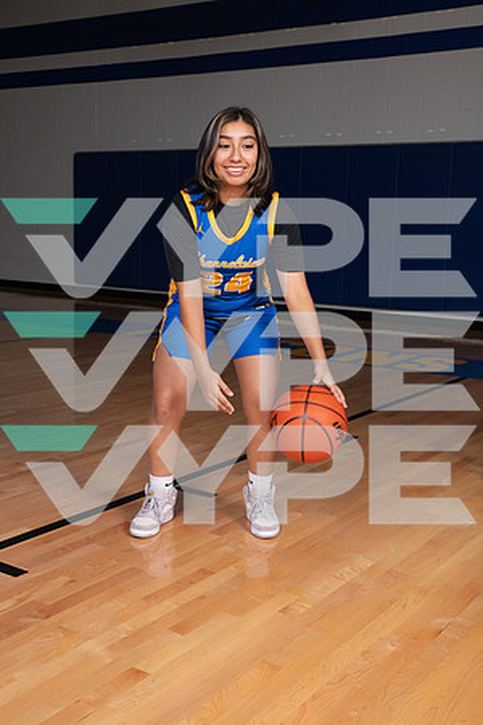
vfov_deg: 44.5
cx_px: 242
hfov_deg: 30.5
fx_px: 885
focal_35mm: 44
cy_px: 362
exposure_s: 1/320
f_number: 7.1
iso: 500
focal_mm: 44
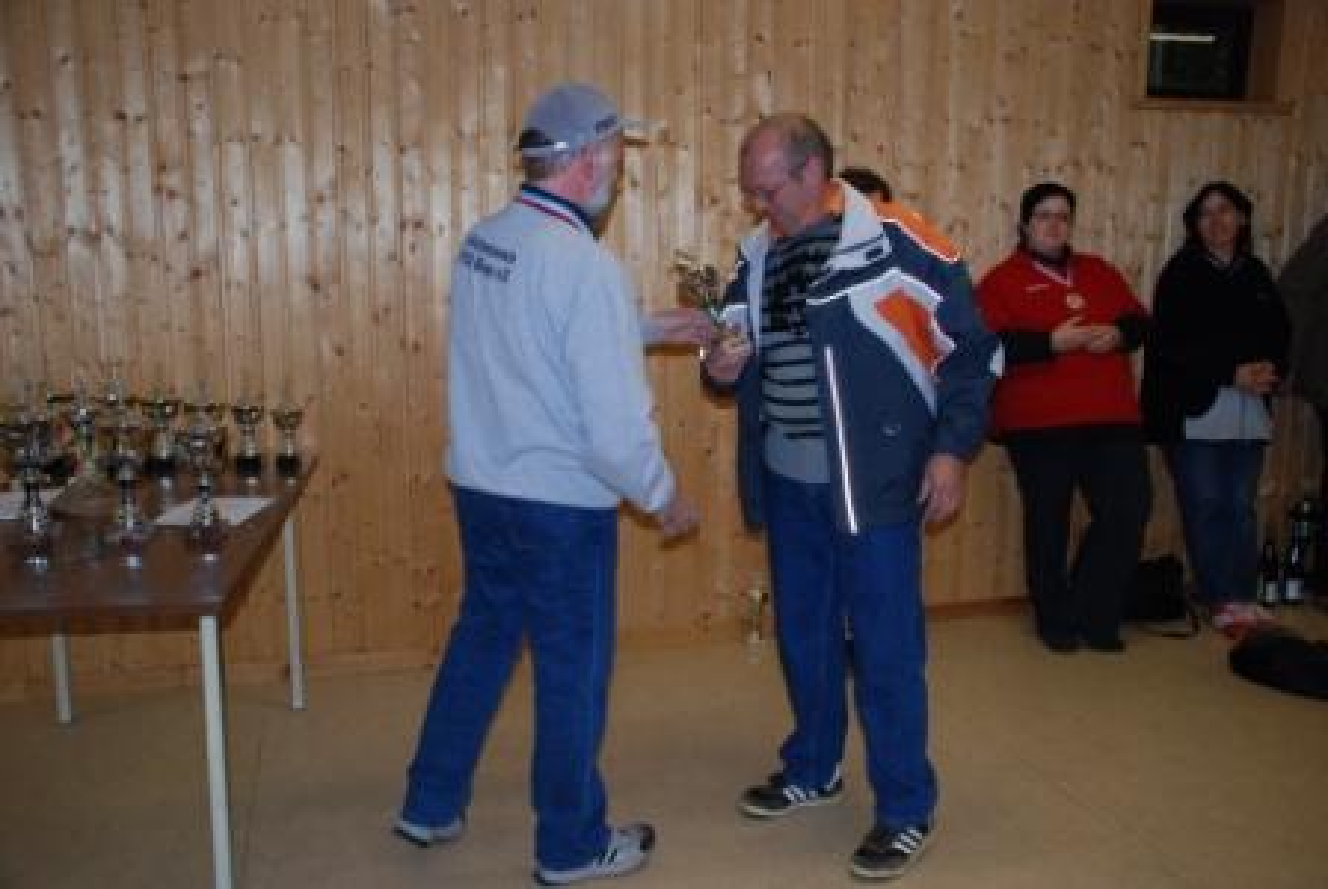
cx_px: 664
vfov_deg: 40.1
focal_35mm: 33
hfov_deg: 57.2
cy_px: 444
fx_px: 1219
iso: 400
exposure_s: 1/60
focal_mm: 22
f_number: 4
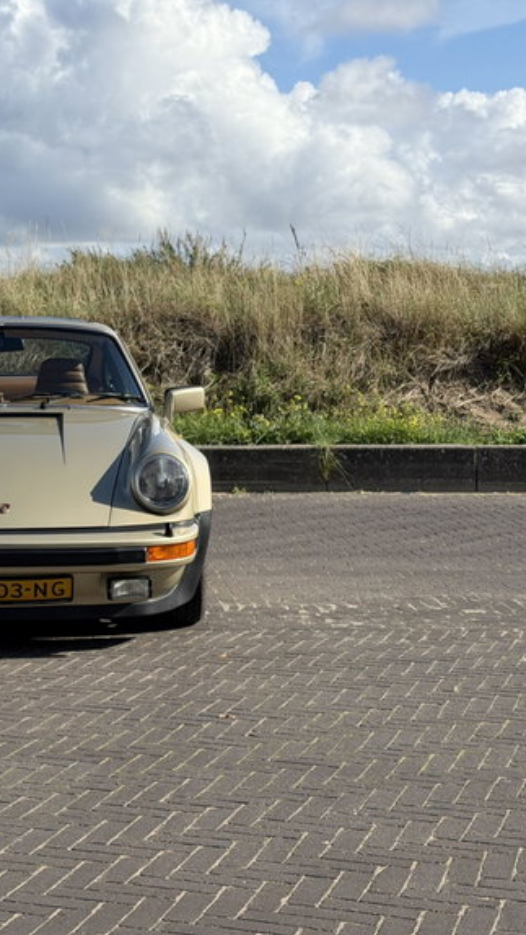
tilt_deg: -5.0
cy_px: 468
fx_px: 1735
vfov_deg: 30.2
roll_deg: -0.4
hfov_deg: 16.9
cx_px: 3
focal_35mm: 70
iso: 64
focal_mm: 6.76
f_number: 1.78
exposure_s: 1/4329
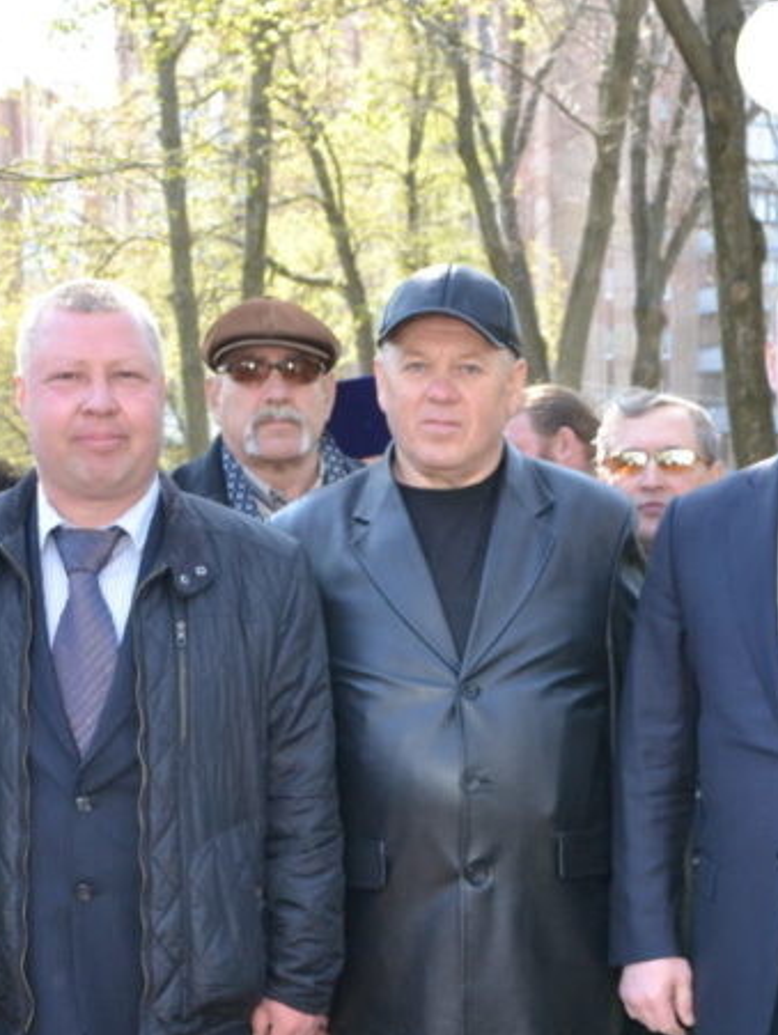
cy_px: 911
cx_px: 590
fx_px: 2065
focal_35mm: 69
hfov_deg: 21.1
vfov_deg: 27.2
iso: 180
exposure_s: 1/125
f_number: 4
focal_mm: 18
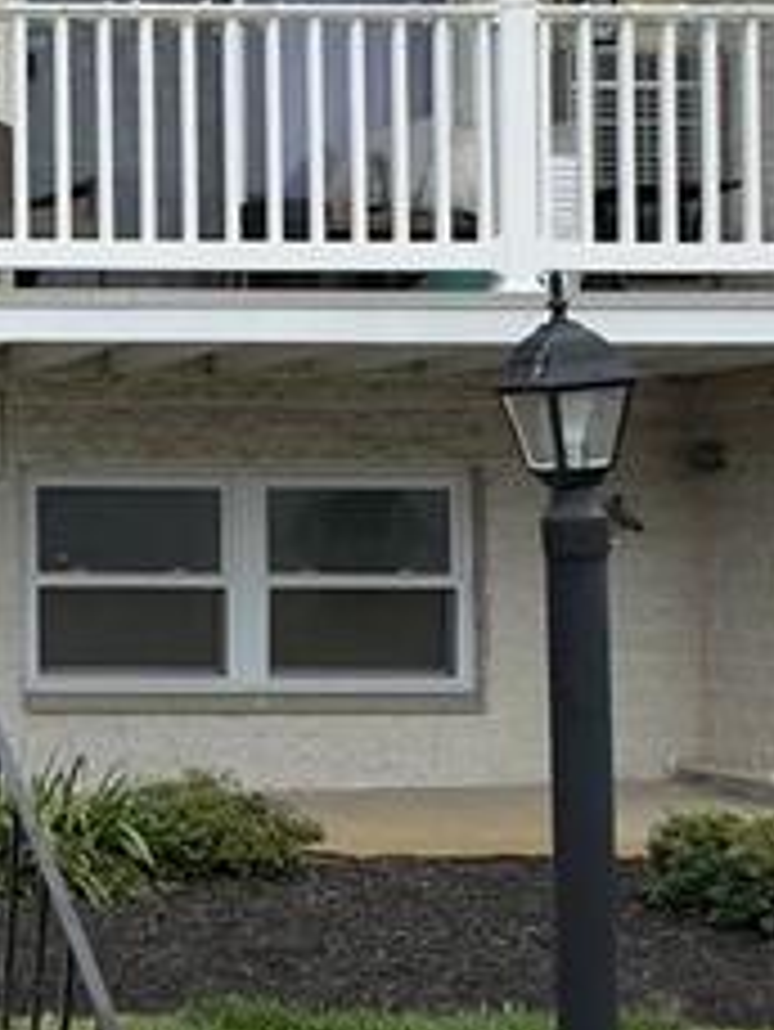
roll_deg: +1.9
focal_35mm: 66
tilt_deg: +2.2
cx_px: -558
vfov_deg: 29.4
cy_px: 468
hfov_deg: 18.3
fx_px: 1966
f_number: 2.2
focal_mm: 2.22
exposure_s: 1/1048
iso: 50
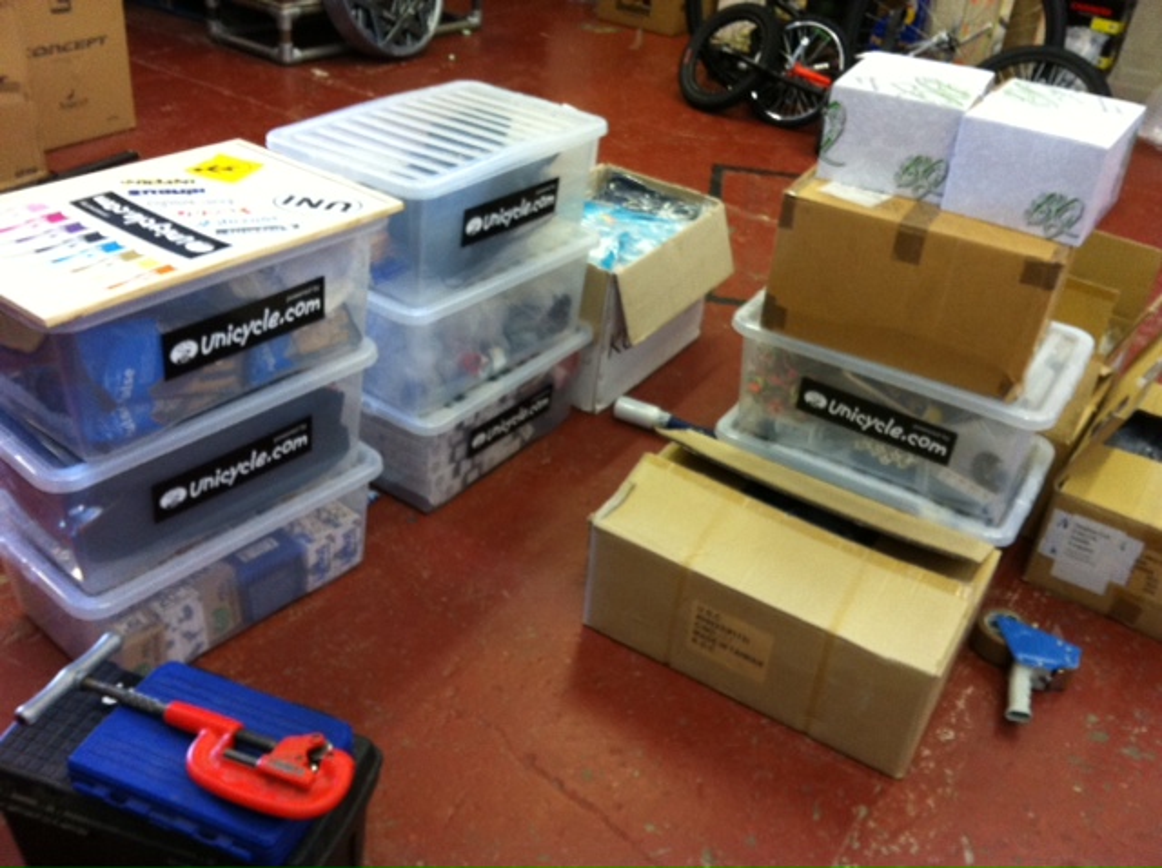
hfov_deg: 52.7
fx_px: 1173
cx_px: 581
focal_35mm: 35
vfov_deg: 40.6
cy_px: 434
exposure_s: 1/15
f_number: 2.8
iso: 160
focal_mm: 3.85
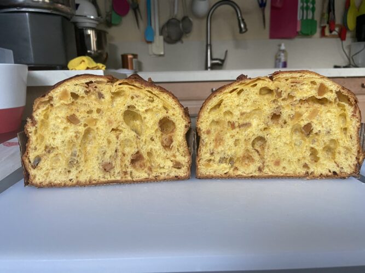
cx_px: 182
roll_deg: +0.9
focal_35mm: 26
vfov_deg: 53.0
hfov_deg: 67.3
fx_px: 274
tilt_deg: -12.4
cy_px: 136
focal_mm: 4.25
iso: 250
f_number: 1.8
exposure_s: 1/60
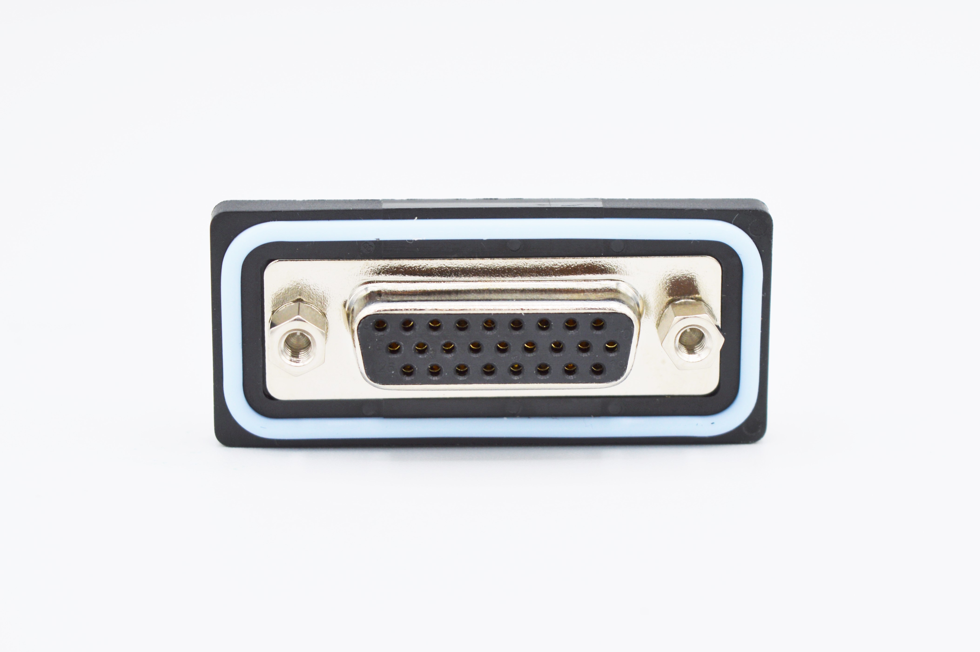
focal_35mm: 82
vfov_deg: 16.5
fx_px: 2244
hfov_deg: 24.6
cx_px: 490
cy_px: 326
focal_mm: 55
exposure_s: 1/250
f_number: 8
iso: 100
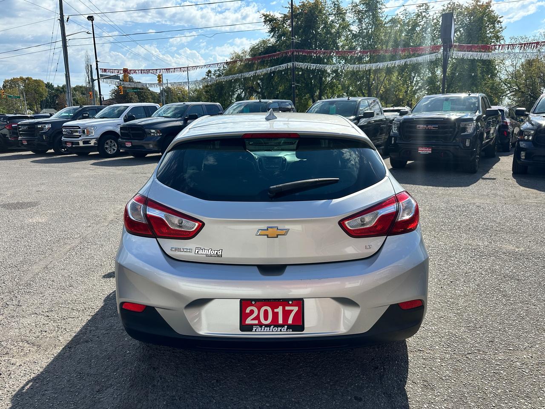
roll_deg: +0.1
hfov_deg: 71.6
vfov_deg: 56.8
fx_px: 378
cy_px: 204
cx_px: 272
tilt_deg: -14.0
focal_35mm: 24
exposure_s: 1/4348
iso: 80
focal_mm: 6.86
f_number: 1.78
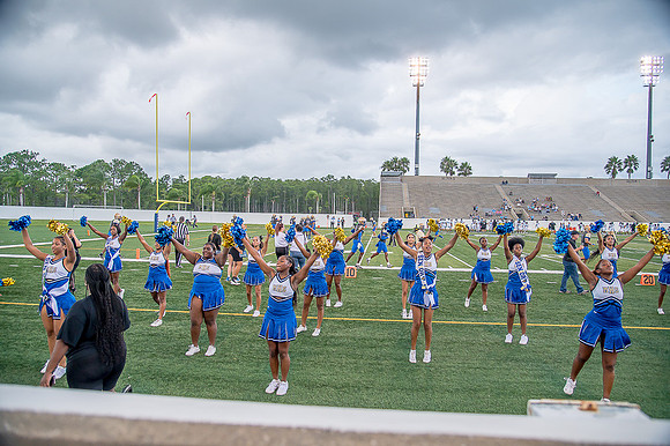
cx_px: 335
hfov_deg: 73.8
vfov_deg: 53.1
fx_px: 446
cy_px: 223
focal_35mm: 24
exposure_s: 1/250
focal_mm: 24
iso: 400
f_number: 4
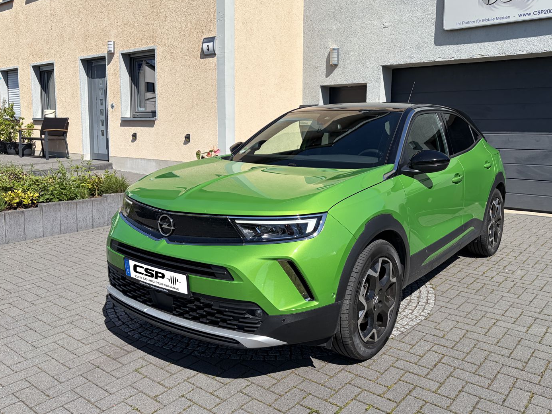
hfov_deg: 59.7
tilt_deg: -6.4
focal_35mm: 30
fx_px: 478
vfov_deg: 46.7
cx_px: 313
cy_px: 184
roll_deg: -0.9
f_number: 1.6
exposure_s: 1/4065
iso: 64
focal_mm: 5.96
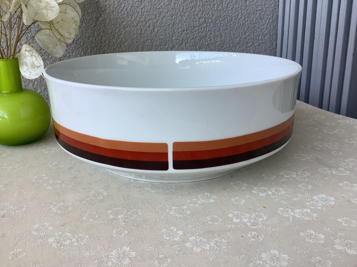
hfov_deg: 58.4
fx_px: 320
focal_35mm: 31
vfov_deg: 45.4
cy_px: 134
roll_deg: +1.7
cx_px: 178
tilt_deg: -18.8
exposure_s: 1/120
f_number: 2.4
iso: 80
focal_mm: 3.3
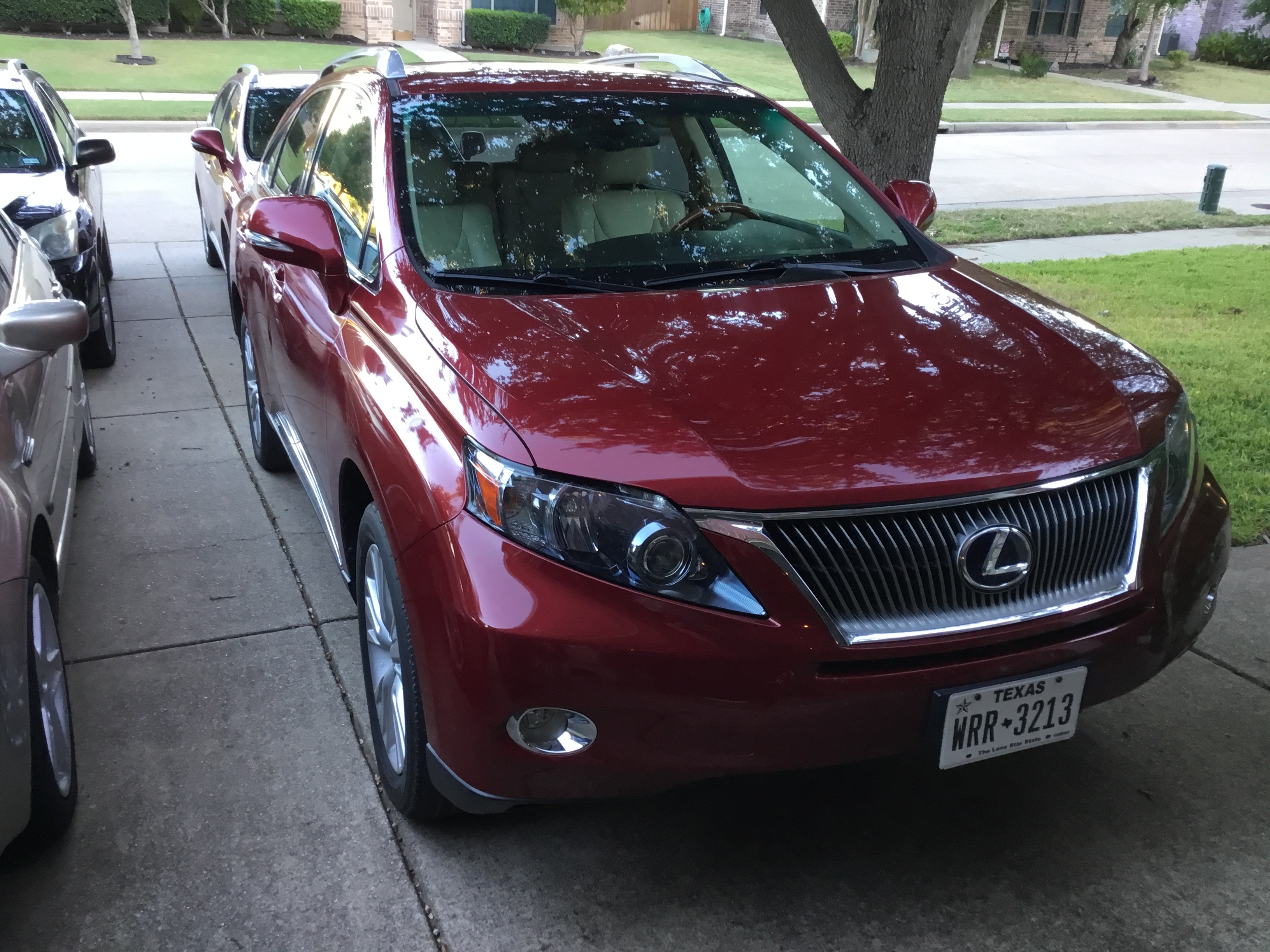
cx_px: 635
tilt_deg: -24.0
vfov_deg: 45.4
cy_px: 476
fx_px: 1137
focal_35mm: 31
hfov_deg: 58.4
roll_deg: -4.3
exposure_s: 1/30
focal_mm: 3.3
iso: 50
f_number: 2.4
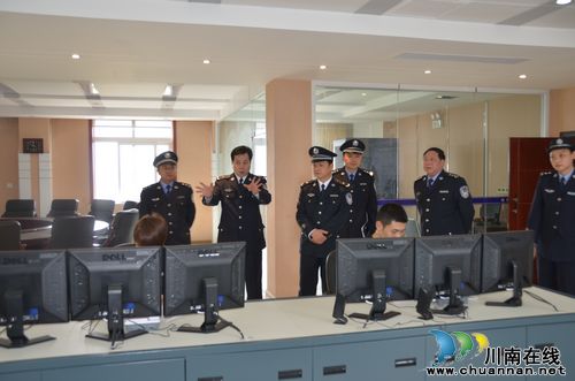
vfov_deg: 39.8
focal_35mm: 33
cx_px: 288
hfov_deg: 57.3
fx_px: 526
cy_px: 190
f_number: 3.8
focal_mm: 22
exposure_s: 1/30
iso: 200
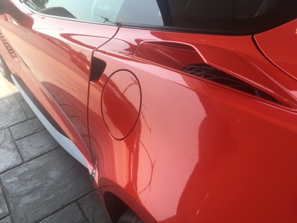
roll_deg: +5.9
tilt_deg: -36.2
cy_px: 112
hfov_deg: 61.7
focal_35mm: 29
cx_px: 148
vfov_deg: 48.2
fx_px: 249
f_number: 2.2
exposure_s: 1/364
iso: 25
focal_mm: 4.15
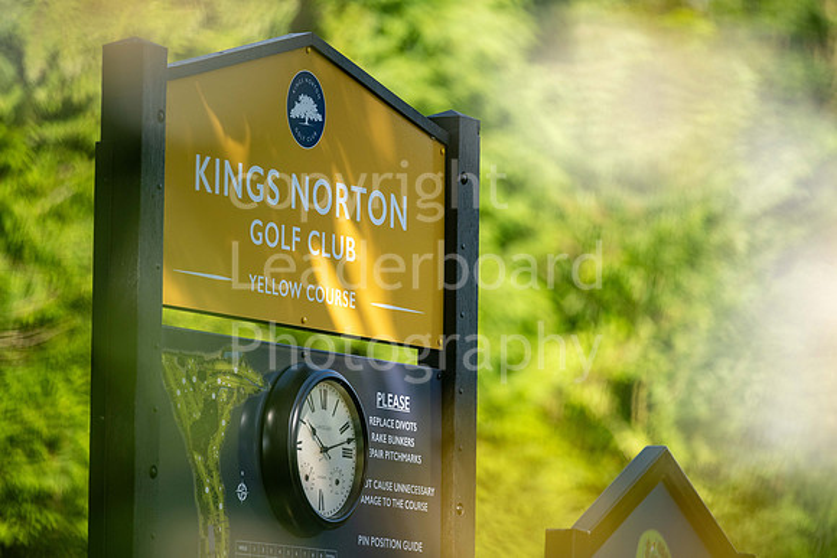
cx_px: 418
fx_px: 6976
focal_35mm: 300
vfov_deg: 4.6
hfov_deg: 6.9
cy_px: 279
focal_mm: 300
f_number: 4
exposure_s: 1/1000
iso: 250
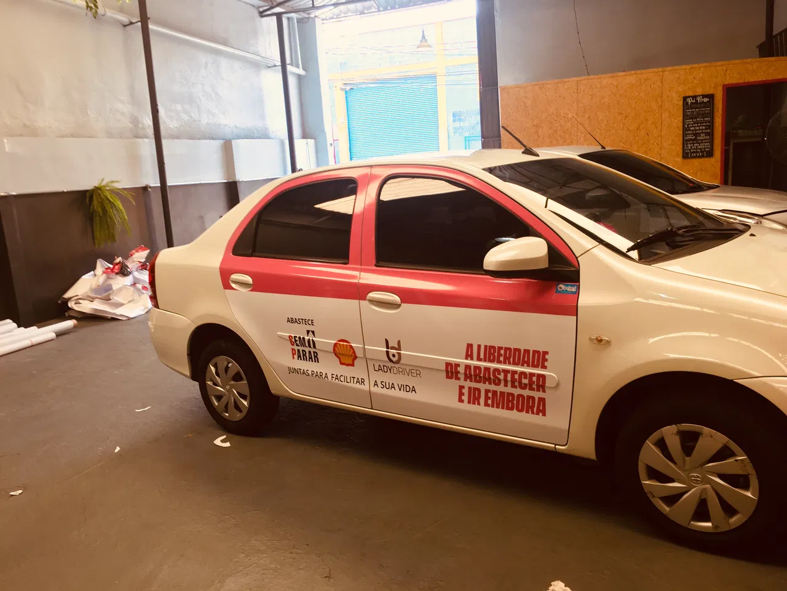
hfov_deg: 61.7
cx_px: 394
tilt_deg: -10.4
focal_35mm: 29
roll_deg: +3.7
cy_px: 296
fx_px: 659
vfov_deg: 48.2
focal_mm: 4.15
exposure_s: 1/40
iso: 25
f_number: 2.2
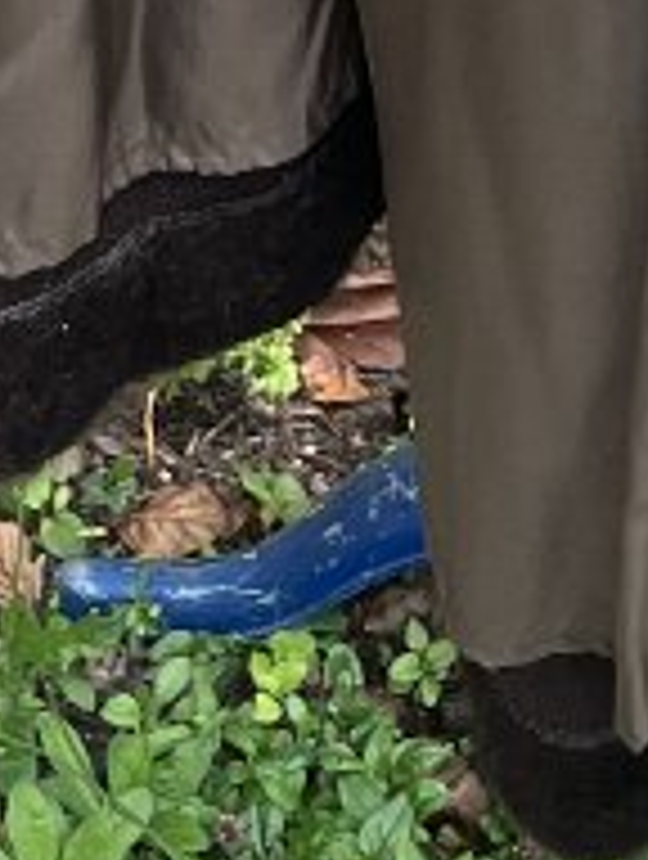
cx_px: 549
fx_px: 4055
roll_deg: +2.4
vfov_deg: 9.9
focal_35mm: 163
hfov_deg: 9.1
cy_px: -1499
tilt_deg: -22.0
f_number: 1.6
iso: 100
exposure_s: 1/121
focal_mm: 5.1
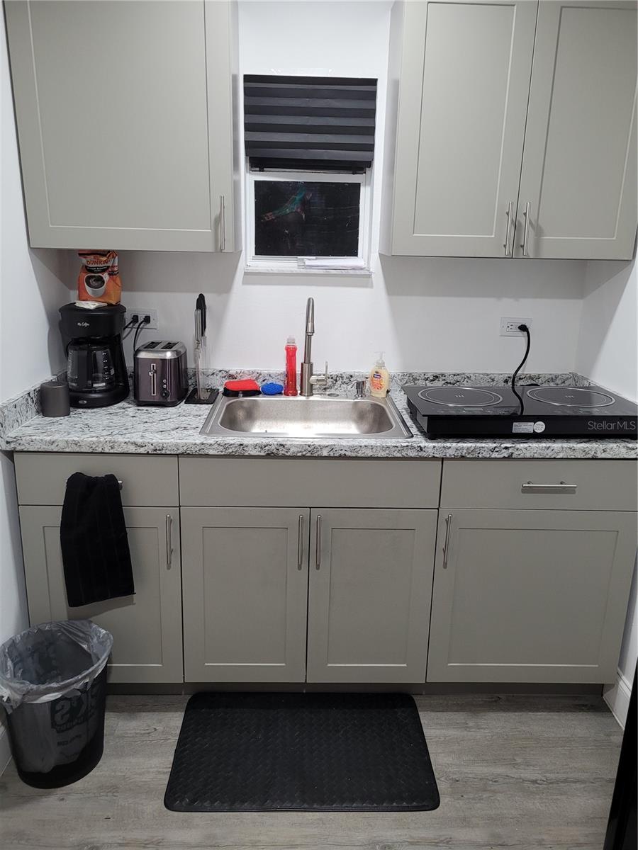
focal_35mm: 26
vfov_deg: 67.3
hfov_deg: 53.1
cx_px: 319
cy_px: 425
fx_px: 639
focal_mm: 5.4
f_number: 1.8
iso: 250
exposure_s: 1/60
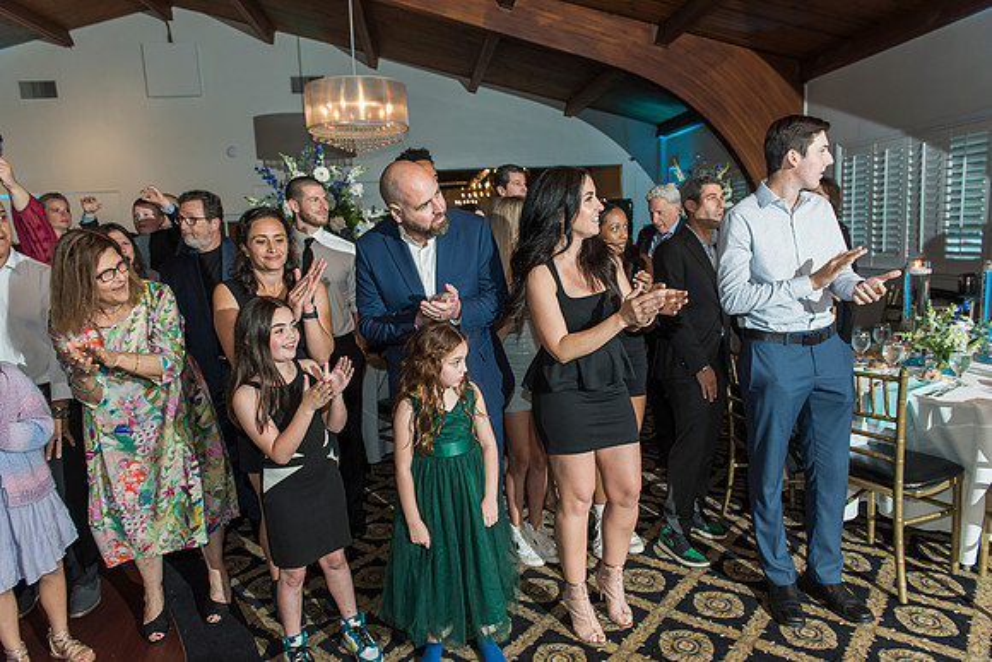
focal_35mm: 24
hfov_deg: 73.7
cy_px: 331
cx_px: 496
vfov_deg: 53.2
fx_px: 661
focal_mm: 24
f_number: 4
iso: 500
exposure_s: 1/125
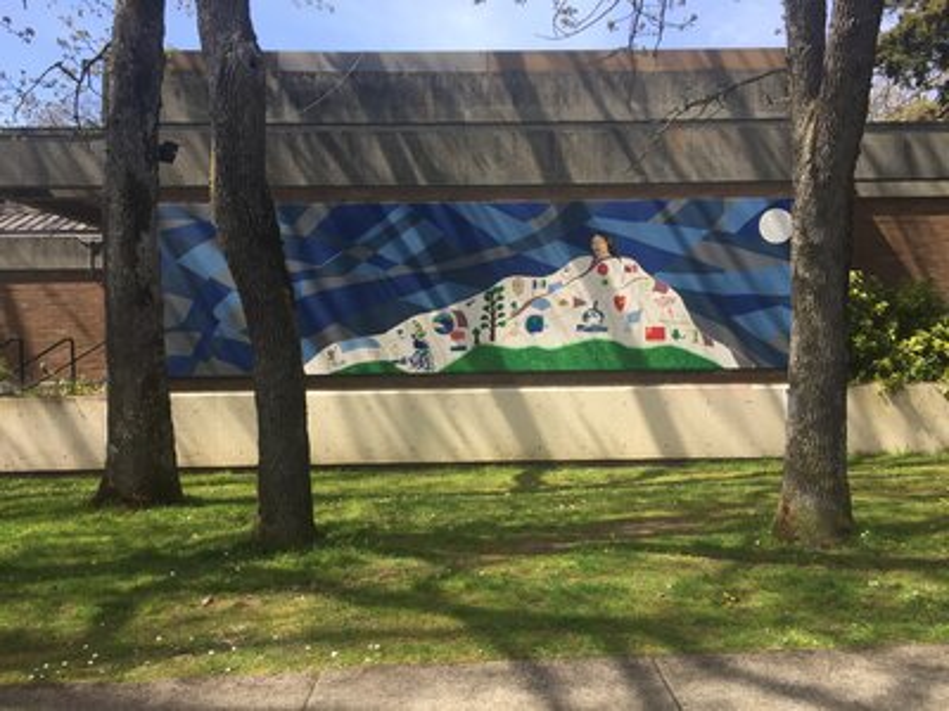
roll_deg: -0.5
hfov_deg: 61.7
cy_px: 356
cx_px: 474
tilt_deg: -0.3
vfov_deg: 48.2
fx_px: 795
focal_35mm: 29
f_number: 2.2
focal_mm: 4.15
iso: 32
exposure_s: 1/706
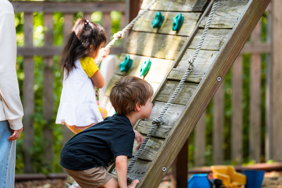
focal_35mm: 200
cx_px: 141
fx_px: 1567
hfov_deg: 10.3
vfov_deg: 6.9
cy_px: 94
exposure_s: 1/200
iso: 250
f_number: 3.5
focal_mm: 200
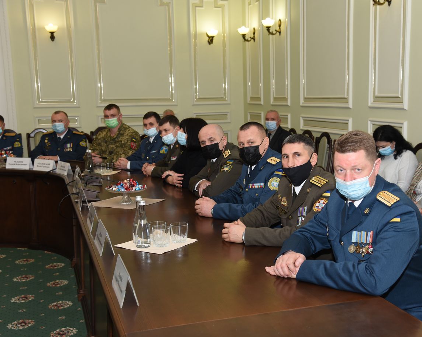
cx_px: 246
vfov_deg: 32.8
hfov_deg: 40.2
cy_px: 171
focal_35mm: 46
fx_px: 575
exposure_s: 1/200
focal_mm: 40
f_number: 4.5
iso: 800
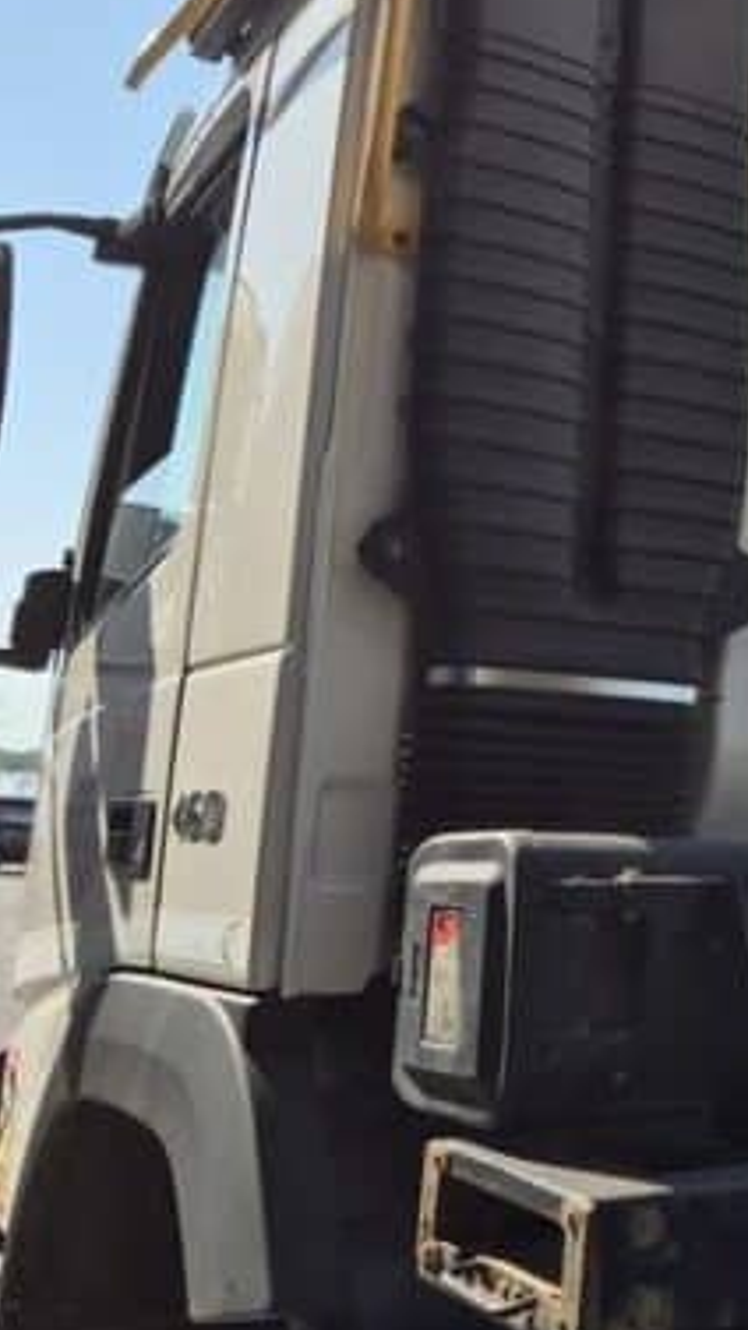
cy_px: 564
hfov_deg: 21.0
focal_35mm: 51
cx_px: 1013
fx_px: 1799
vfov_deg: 40.5
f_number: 1.8
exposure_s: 1/1896
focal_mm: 5.4
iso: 25
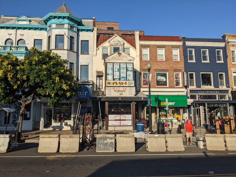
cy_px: 88
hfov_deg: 65.3
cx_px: 118
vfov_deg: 51.4
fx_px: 184
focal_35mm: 27
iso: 73
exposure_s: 1/7812
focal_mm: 4.38
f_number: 1.73
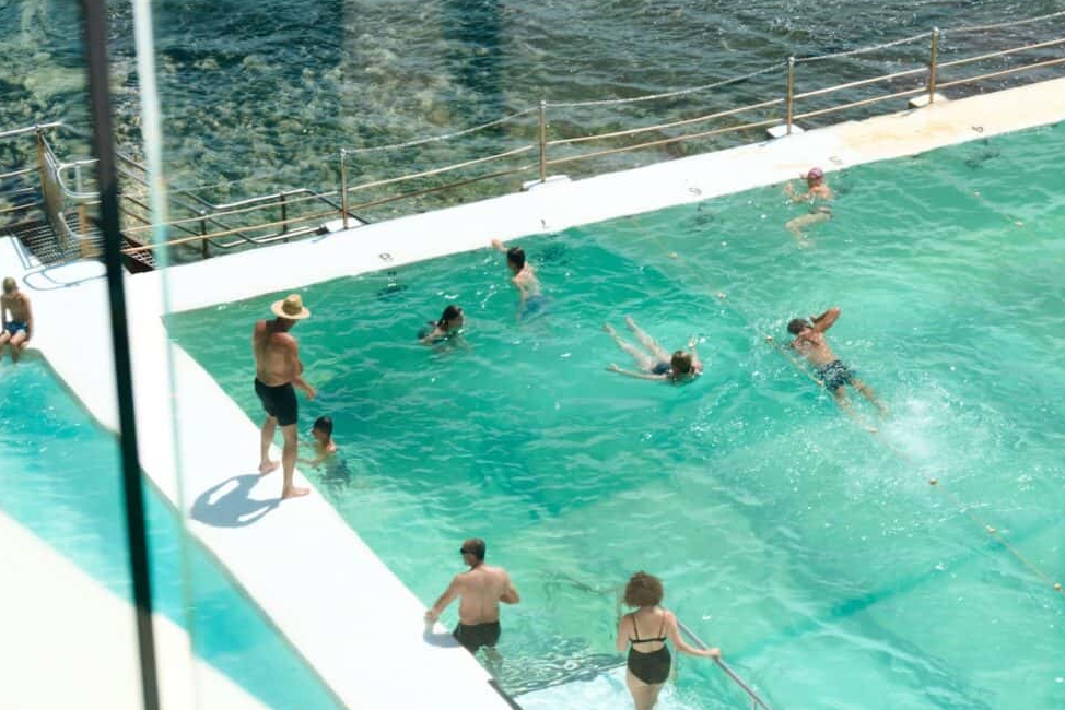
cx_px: 353
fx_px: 3344
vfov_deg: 12.1
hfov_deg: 18.0
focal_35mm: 113
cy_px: 570
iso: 64
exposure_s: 1/1250
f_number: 5.6
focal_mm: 43
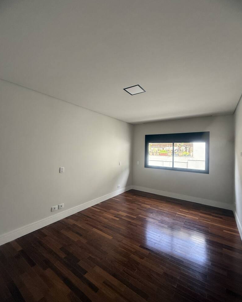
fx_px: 134
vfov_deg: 96.8
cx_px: 123
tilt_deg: +1.9
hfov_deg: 84.0
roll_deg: -0.4
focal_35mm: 15
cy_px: 149
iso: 125
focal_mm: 2.22
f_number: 2.2
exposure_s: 1/99
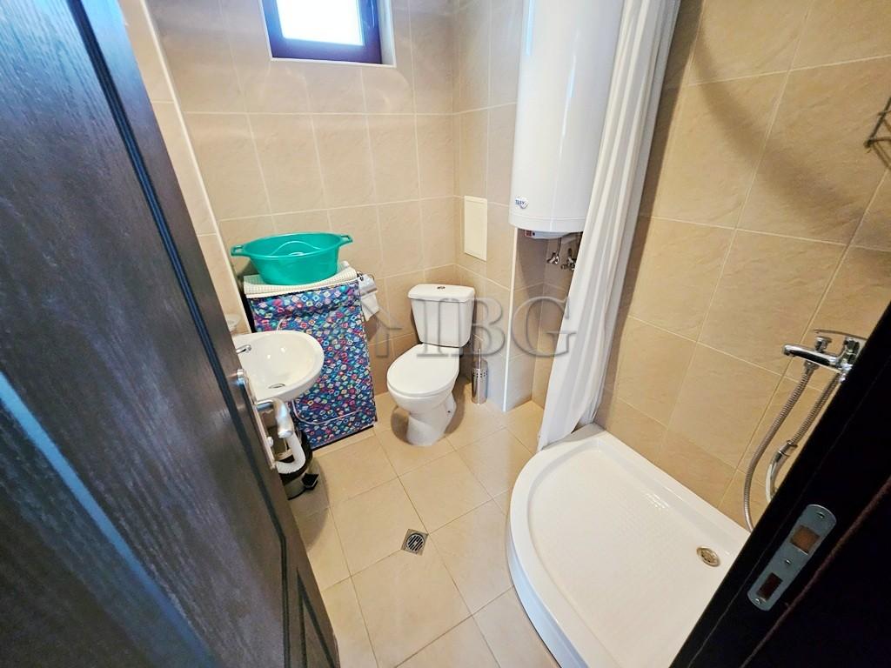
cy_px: 334
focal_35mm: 13
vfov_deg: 89.9
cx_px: 446
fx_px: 335
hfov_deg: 106.2
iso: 400
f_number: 2.2
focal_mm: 1.7
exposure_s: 1/33.3
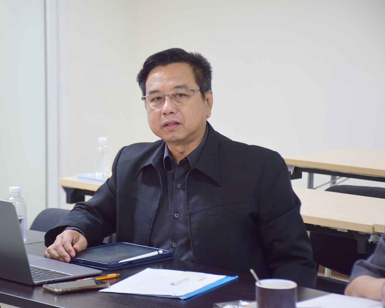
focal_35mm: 128
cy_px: 155
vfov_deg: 12.1
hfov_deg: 15.1
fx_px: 1454
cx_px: 166
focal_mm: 75
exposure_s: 1/60
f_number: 5
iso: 800
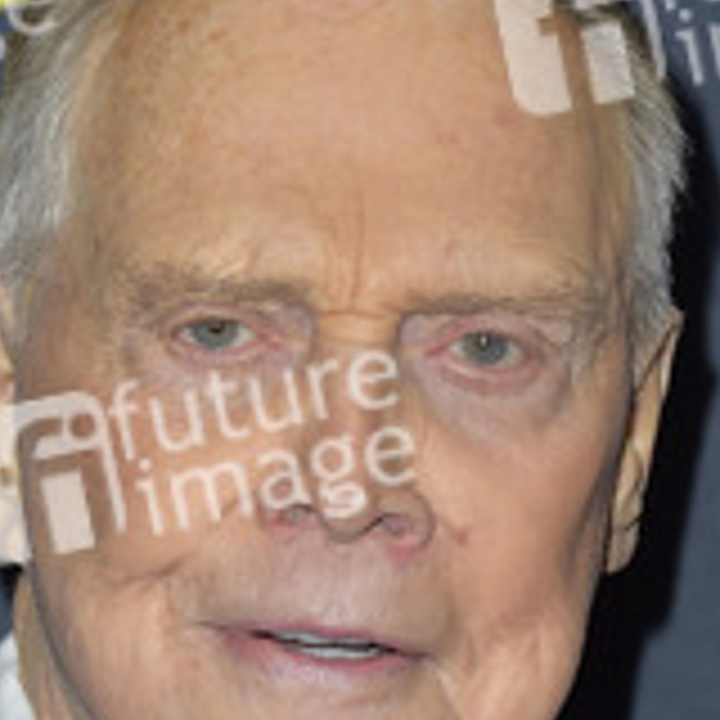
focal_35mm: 259
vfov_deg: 6.7
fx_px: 6095
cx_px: 317
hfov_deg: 6.8
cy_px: 684
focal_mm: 122
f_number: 6.3
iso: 250
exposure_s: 1/250
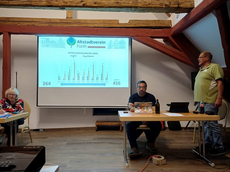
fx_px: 166
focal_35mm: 25
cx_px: 115
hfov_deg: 69.4
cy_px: 86
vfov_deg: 54.9
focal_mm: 4.65
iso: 320
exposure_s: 1/33.3
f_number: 1.8
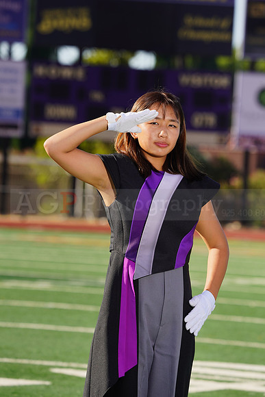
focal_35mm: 274
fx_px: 3023
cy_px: 198
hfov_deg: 5.0
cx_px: 132
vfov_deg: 7.5
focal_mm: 274
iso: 100
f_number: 9
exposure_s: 1/250
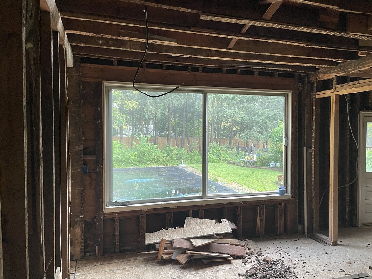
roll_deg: +1.0
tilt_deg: +0.7
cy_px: 140
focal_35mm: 26
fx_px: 279
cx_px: 186
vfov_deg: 53.1
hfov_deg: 67.3
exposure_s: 1/96
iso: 125
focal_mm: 4.2
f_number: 1.6
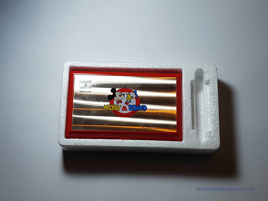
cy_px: 100
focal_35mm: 26
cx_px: 134
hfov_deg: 67.3
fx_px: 201
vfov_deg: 53.1
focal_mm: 4.2
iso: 50
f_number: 1.7
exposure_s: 1/294
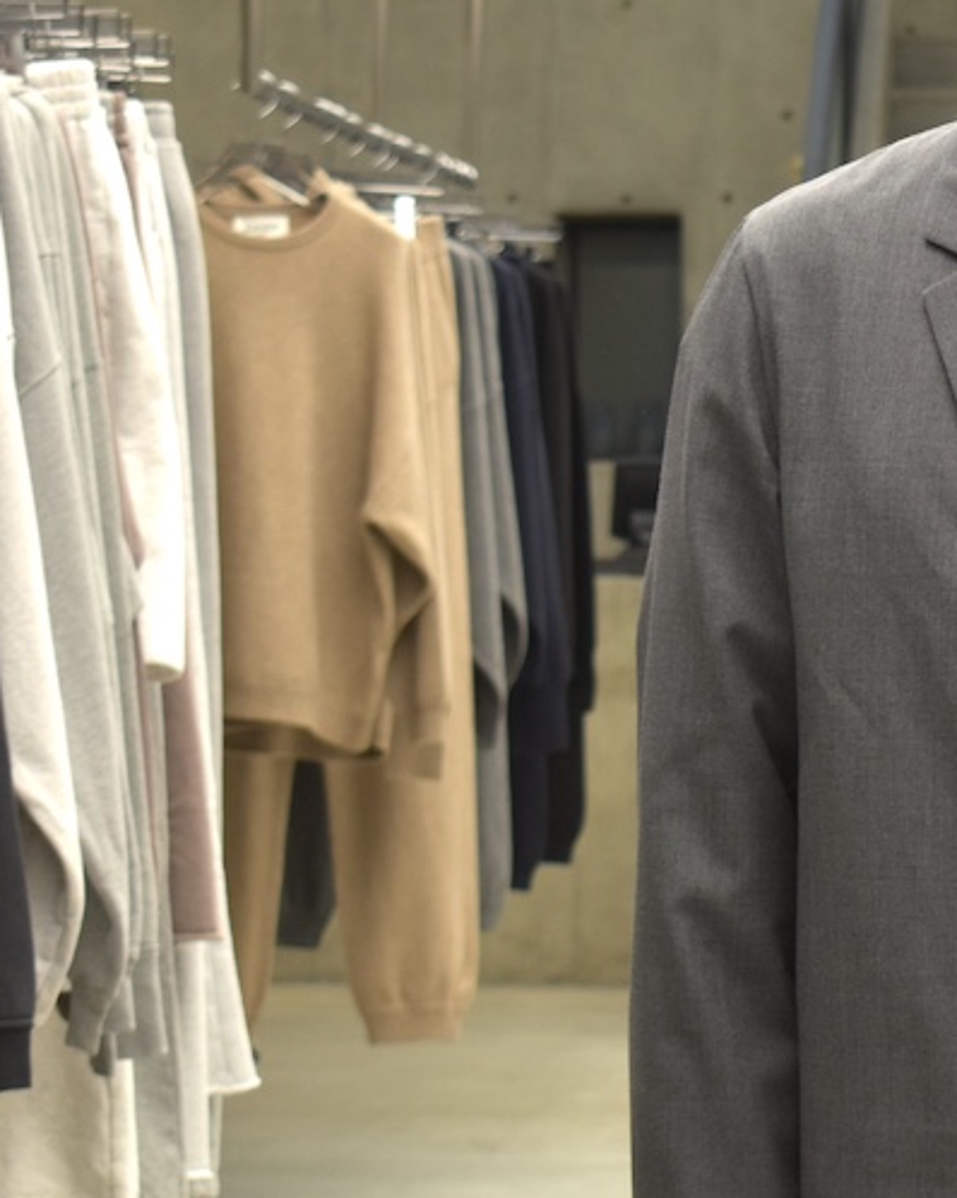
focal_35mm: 129
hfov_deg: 11.7
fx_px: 4570
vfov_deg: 14.9
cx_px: 1157
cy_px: 422
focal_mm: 38
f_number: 4.8
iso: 400
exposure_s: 1/80
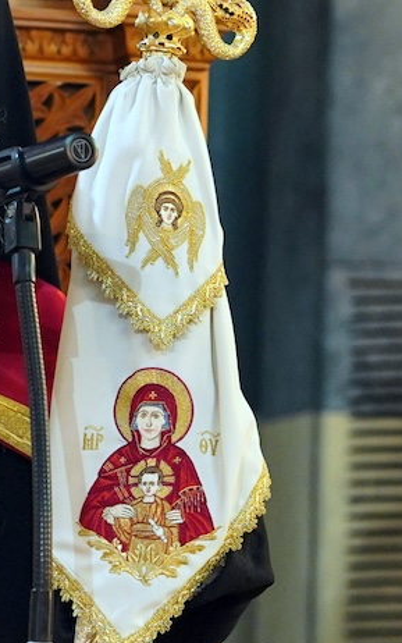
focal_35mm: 237
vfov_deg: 8.8
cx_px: -61
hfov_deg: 5.5
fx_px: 4152
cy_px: 264
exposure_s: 1/160
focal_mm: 70
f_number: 2.8
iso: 1600
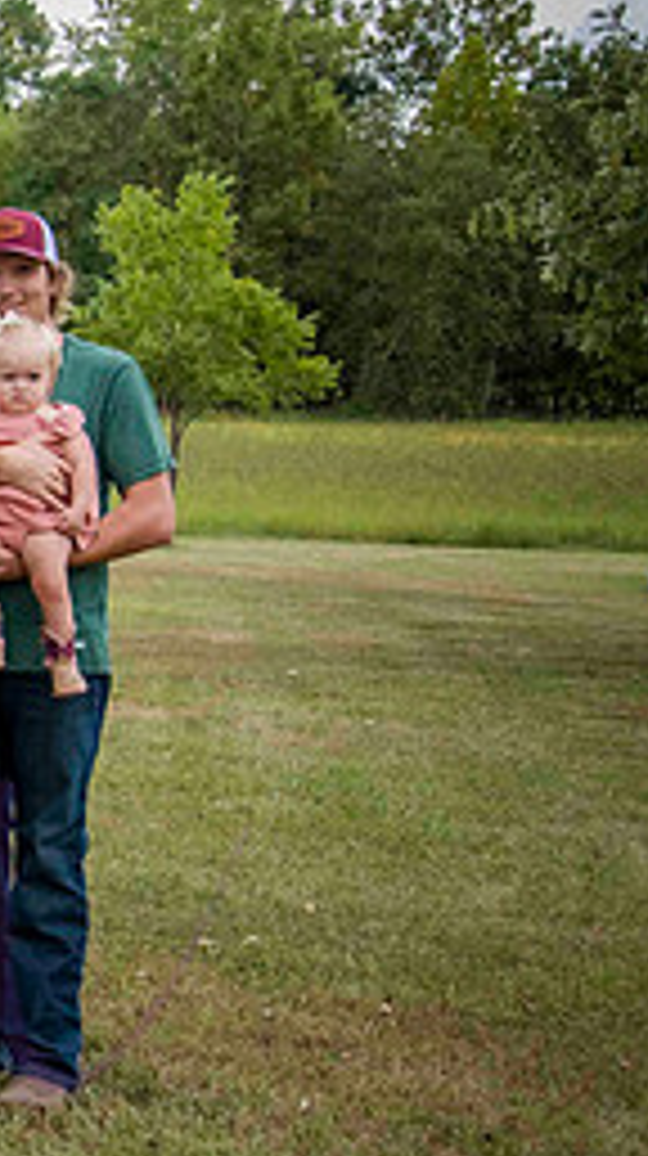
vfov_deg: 23.7
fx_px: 2757
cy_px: 538
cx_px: -648
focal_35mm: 90
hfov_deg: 11.9
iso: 400
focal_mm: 38
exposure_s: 1/500
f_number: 6.3
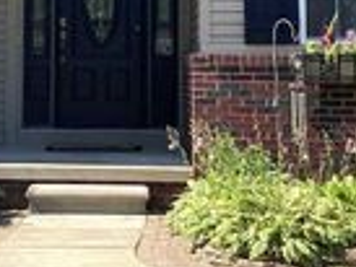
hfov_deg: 17.3
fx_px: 1163
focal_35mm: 113
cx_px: 68
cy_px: -118
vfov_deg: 12.5
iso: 25
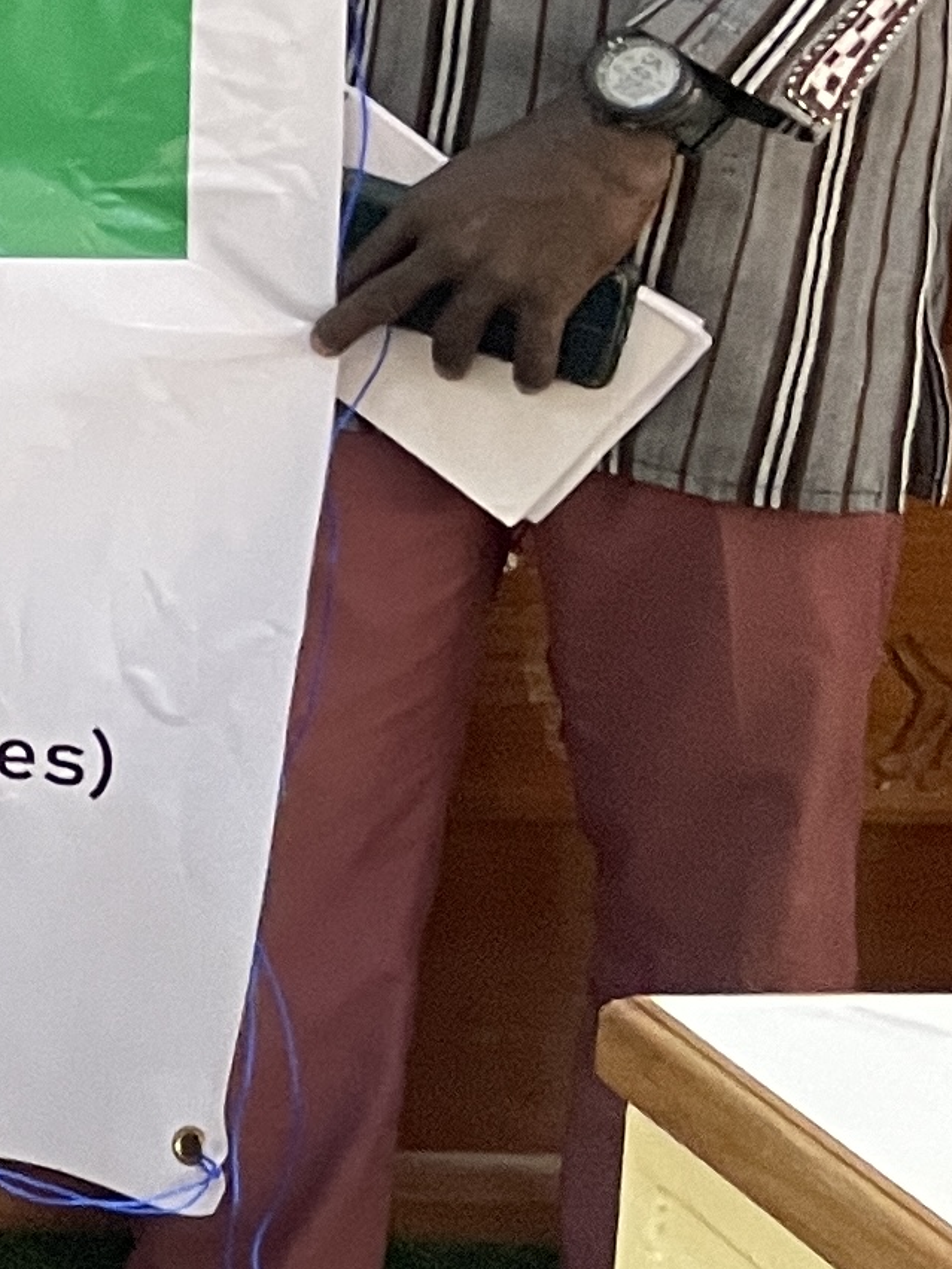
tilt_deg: -9.0
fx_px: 4510
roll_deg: +1.0
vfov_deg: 15.8
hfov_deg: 9.3
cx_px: -2017
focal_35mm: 123
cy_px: 122
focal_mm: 4.2
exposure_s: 1/50
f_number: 1.6
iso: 160
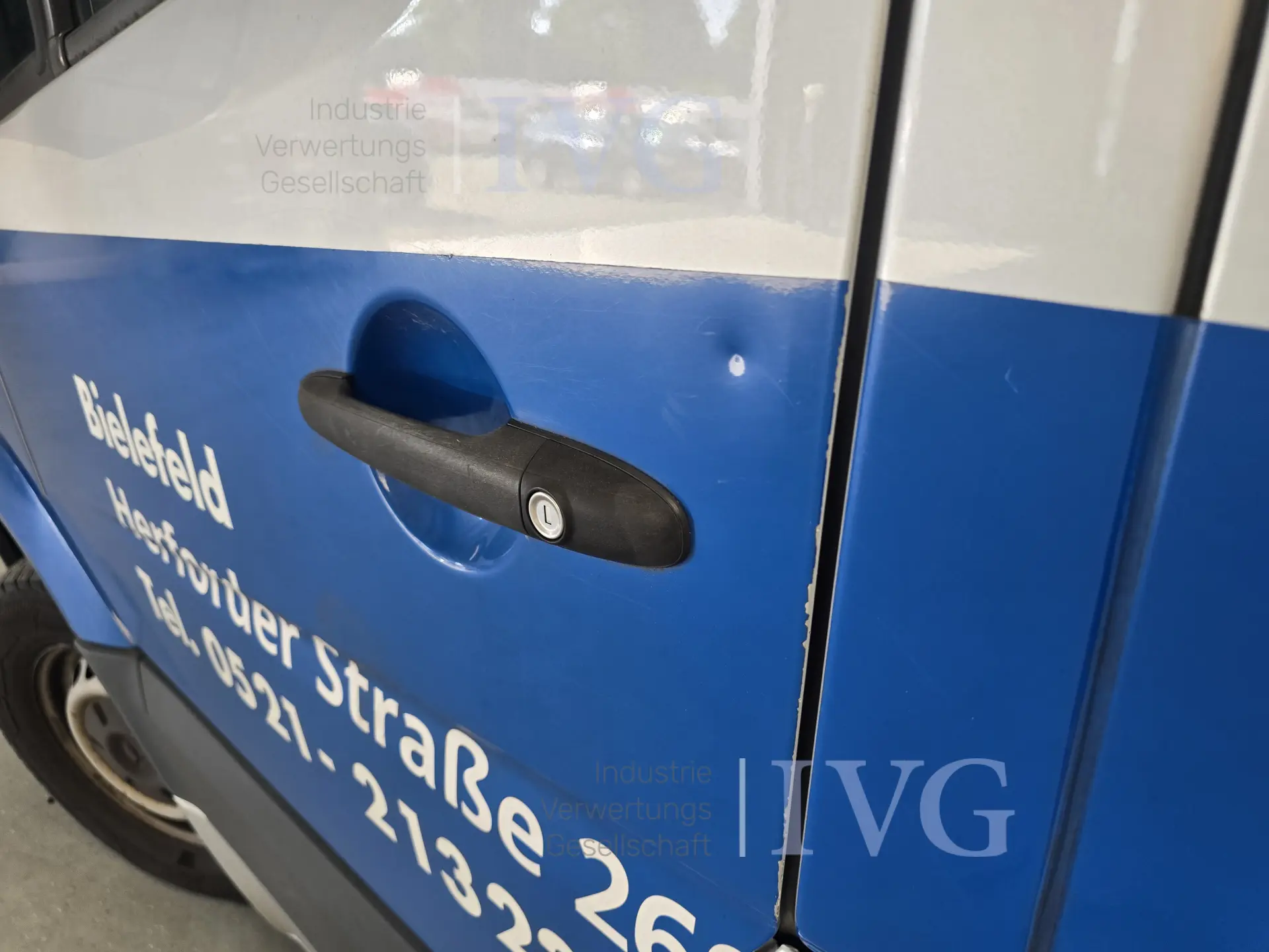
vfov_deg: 58.9
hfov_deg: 73.9
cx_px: 634
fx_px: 843
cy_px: 476
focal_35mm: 23
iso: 100
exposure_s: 1/180
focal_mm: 6.3
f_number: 1.7
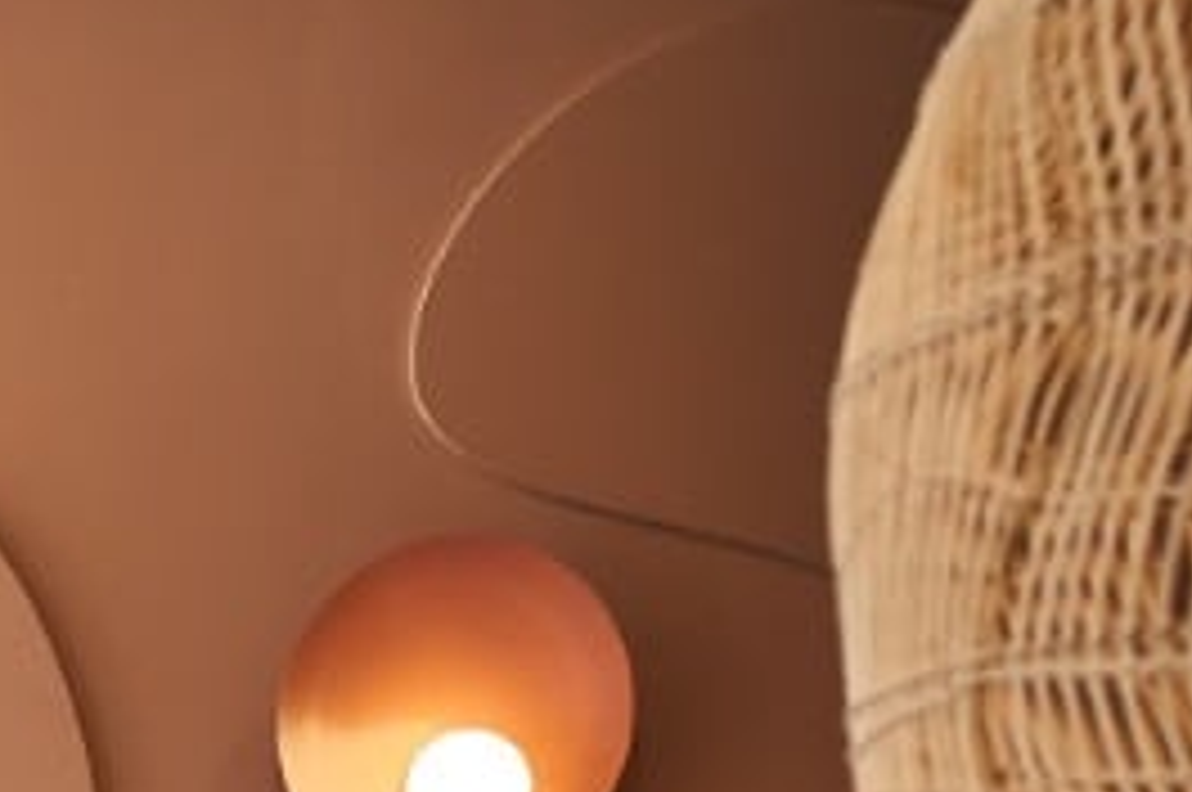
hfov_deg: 13.8
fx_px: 4200
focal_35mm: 127
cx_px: -1174
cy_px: 1318
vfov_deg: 10.3
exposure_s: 1/100
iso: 100
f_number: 2.8
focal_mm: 18.3
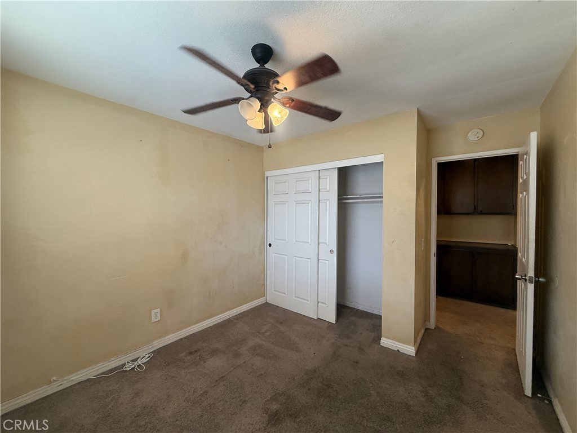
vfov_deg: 85.7
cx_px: 288
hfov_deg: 102.1
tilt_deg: -0.9
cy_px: 216
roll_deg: +0.1
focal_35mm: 14
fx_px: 233
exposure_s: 1/120
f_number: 2.2
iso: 250
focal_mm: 2.22
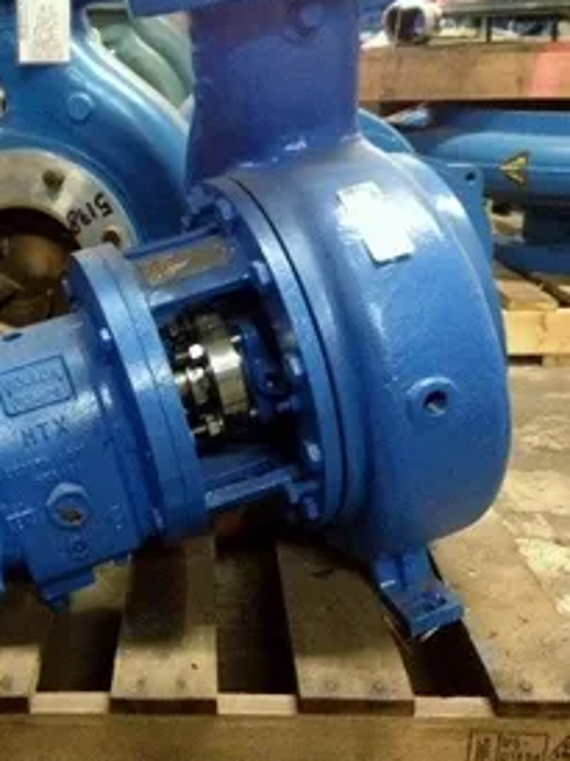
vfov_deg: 37.4
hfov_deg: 28.2
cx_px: 163
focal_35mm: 51
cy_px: 435
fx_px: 1121
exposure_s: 1/15
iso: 500
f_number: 2.4
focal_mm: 4.28
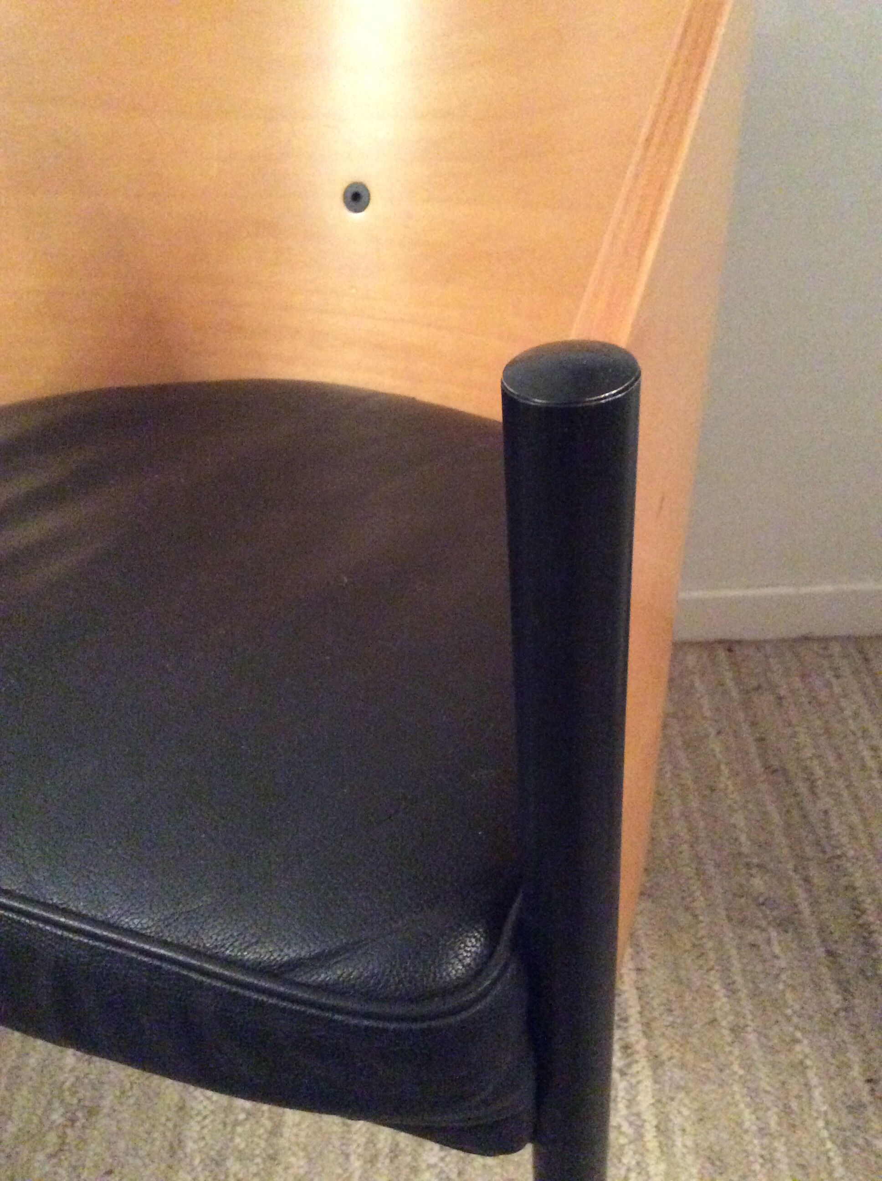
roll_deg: +3.8
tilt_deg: -35.6
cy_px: 590
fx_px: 1090
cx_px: 441
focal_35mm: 32
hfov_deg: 44.1
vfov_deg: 56.9
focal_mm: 3.3
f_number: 2.4
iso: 800
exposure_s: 1/17
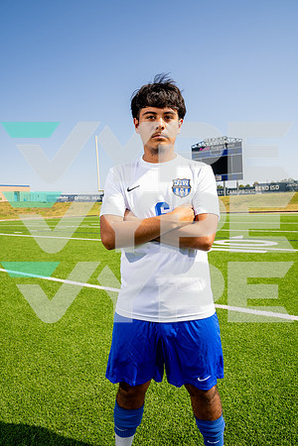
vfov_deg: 73.7
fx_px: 298
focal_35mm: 24
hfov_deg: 53.1
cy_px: 223
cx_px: 149
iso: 50
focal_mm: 24
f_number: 7.1
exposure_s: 1/125
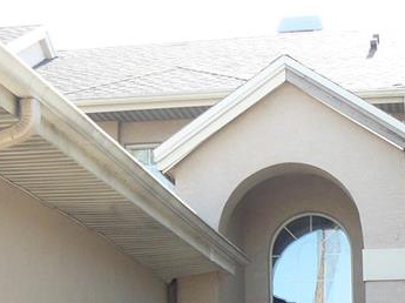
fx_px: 1251
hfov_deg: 18.4
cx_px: 228
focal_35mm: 107
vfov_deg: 13.2
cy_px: 433
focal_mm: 6
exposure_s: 1/100
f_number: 3.6
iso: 100
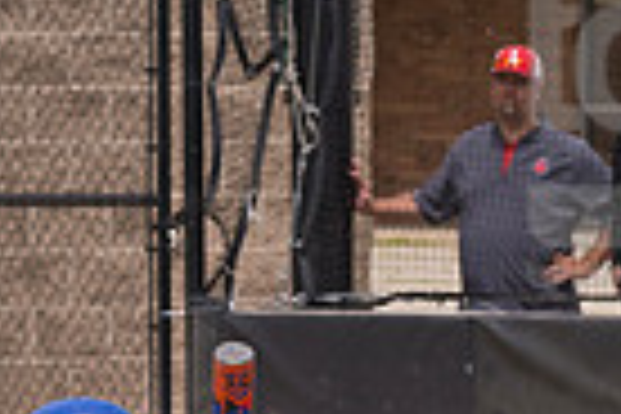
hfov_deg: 3.4
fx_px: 10315
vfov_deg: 2.3
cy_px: 747
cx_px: 27
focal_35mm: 598
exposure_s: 1/1600
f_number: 5.6
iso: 320
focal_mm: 95
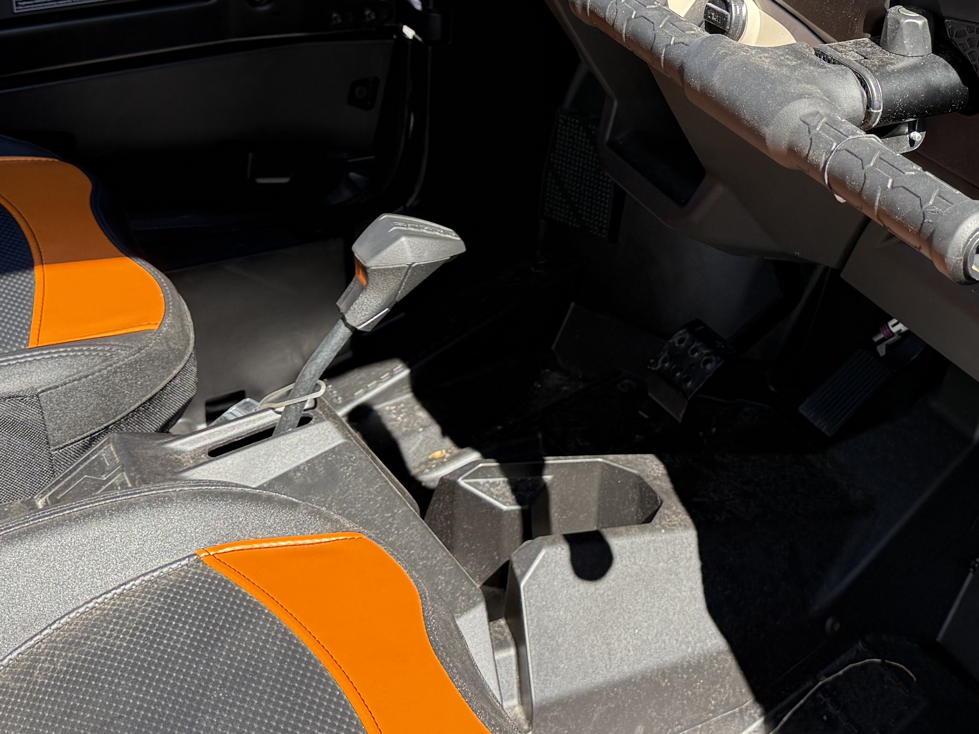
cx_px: 731
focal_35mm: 58
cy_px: 96
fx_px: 1640
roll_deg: -3.9
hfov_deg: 32.6
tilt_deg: -22.9
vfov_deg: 24.6
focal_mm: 6.76
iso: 100
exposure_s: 1/898
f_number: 1.78
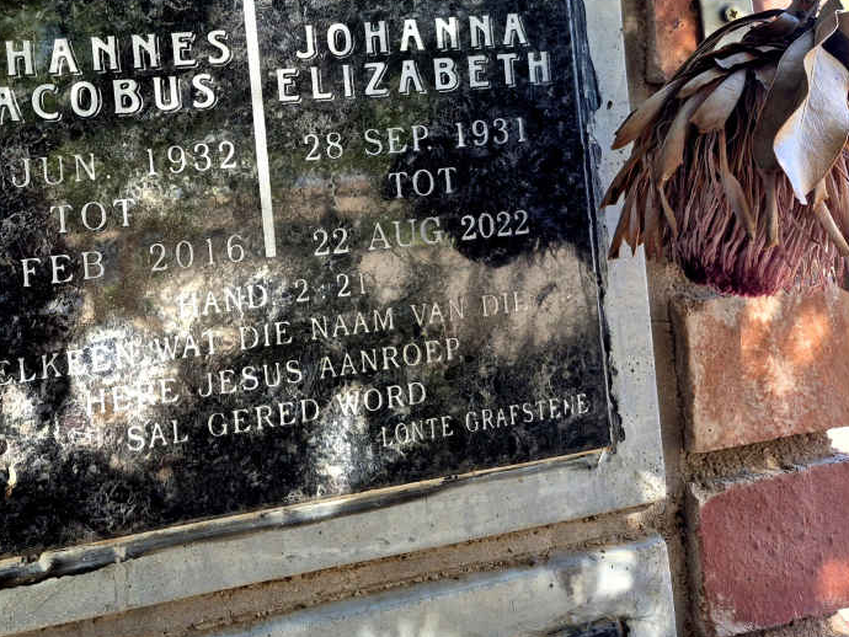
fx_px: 981
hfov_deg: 44.2
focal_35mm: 40
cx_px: 154
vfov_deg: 35.2
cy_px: 161
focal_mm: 5.4
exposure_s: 1/180
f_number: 1.8
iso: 50
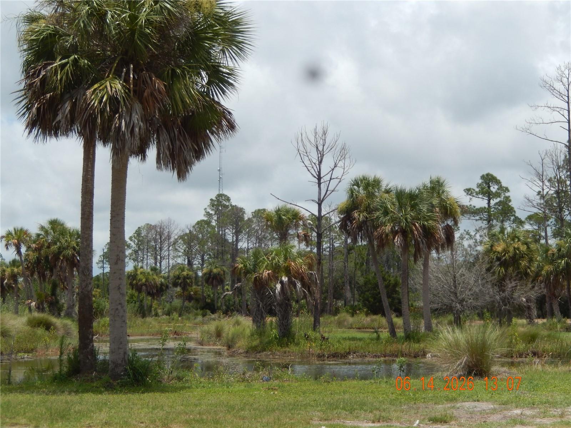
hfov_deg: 29.0
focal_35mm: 67
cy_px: 214
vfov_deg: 21.9
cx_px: 286
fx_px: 1105
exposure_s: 1/1000
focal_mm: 12
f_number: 4.8
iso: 125
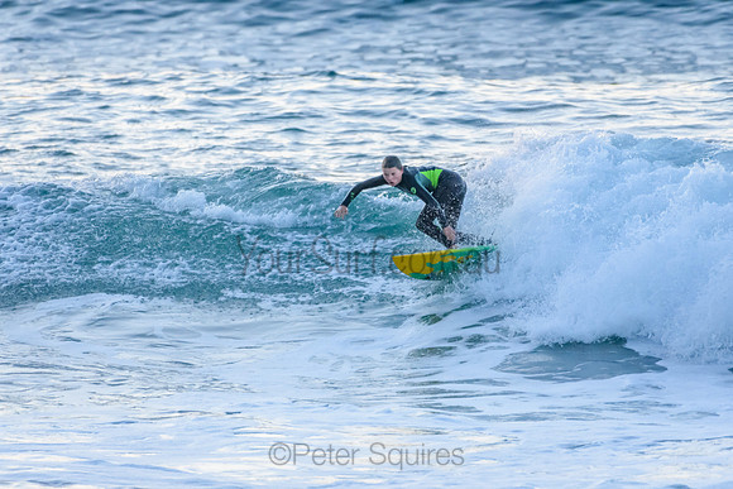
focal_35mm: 750
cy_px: 244
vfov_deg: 1.8
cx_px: 366
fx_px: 15274
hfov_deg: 2.7
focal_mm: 500
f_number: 5.6
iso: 1600
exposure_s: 1/1600
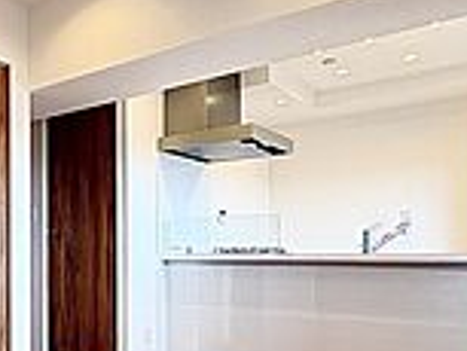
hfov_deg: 42.4
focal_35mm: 41
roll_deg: +0.5
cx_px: 58
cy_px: 253
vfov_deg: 34.6
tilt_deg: +0.2
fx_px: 554
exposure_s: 1/100
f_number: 2.2
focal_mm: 2.22
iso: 200
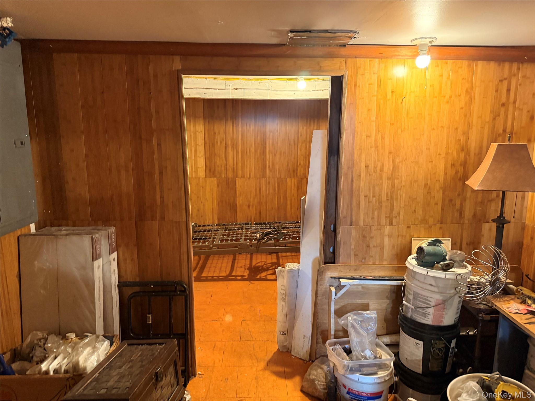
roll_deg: -0.5
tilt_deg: -9.0
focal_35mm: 24
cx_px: 268
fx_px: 371
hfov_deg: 71.6
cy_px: 200
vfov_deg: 56.8
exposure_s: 1/40
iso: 640
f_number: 1.78
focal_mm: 6.76
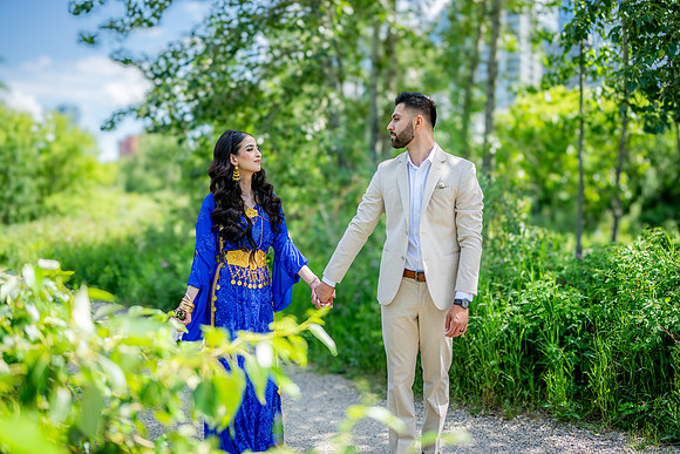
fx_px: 661
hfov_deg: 54.4
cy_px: 227
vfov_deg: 37.9
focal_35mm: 35
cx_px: 340
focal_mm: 35
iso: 125
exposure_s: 1/3200
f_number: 1.2
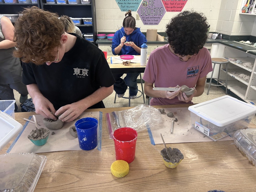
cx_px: 128
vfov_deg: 53.1
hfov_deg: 67.3
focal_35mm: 26
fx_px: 192
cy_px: 96
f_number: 1.5
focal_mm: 5.7
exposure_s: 1/60
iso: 160
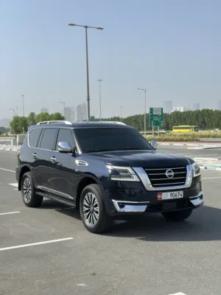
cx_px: 110
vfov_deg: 39.7
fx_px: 409
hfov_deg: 30.3
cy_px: 148
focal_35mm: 48
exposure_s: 1/2532
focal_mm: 6.86
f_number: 1.78
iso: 100
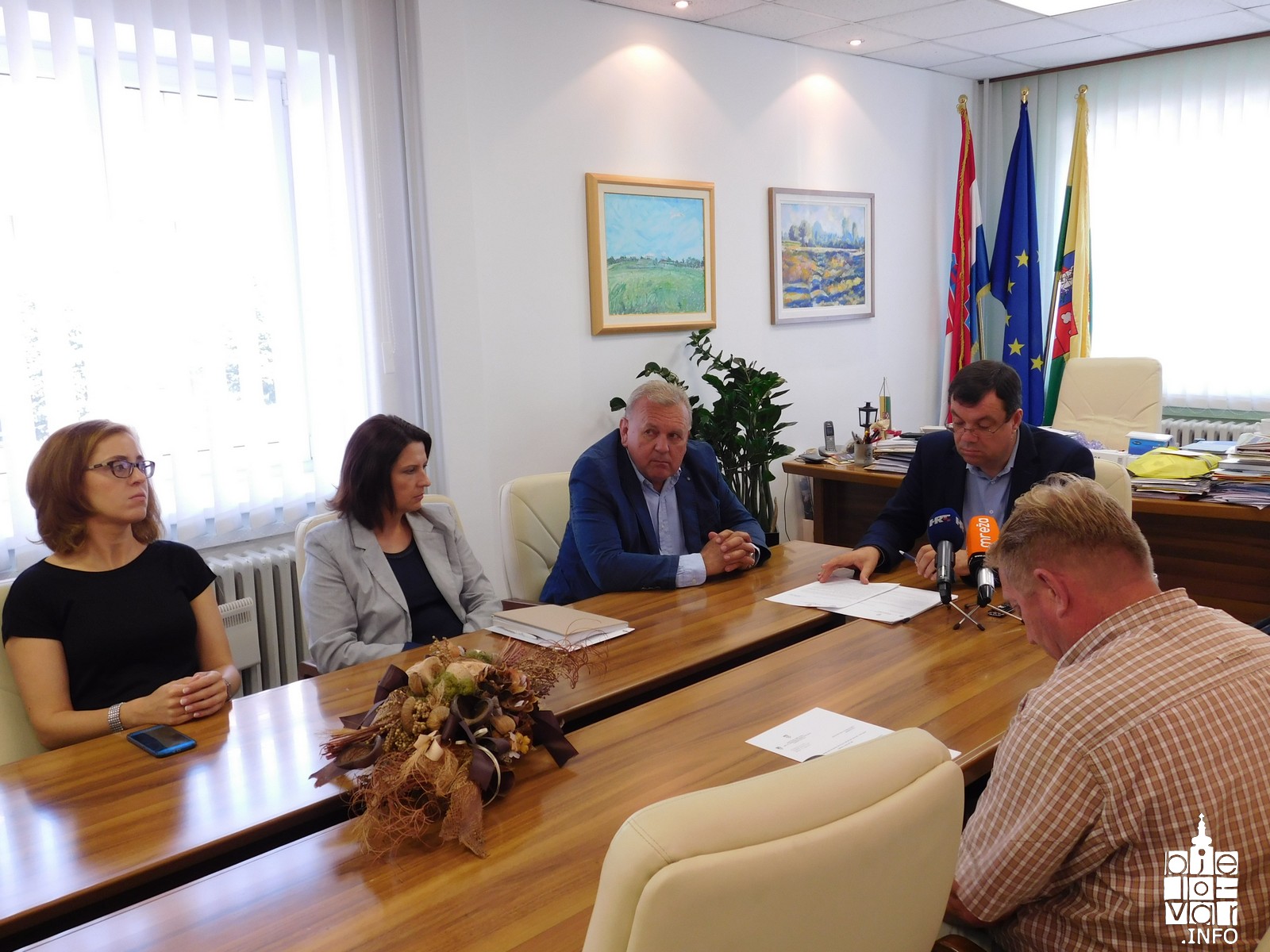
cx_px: 635
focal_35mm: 30
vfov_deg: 46.8
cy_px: 476
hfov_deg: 60.0
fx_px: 1101
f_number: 3.2
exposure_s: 1/30
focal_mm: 5.3
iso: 125
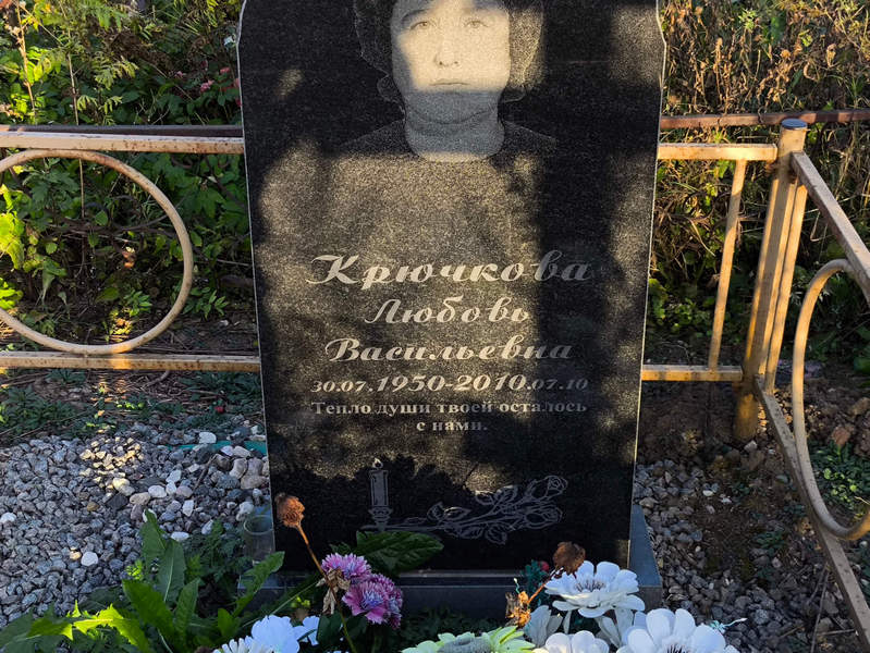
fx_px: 1257
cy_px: 326
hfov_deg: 38.2
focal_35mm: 50
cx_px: 435
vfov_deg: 29.1
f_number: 1.7
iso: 50
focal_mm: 4.71
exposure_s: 1/176
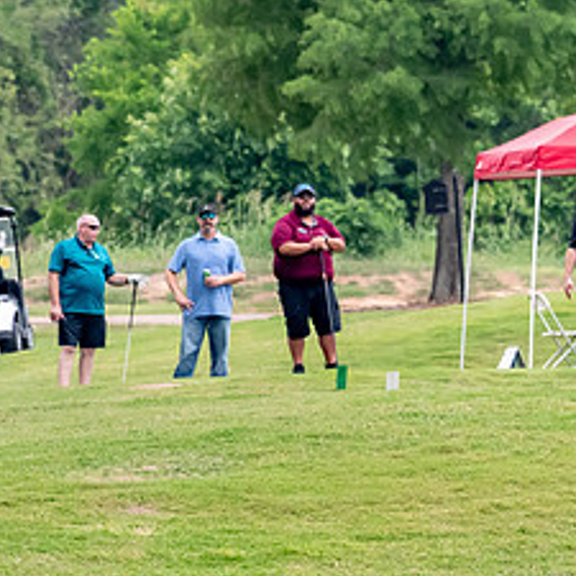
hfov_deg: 1.8
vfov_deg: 1.8
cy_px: 388
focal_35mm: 952
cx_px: 707
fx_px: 17922
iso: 2000
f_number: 5.6
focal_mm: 290
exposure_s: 1/2000
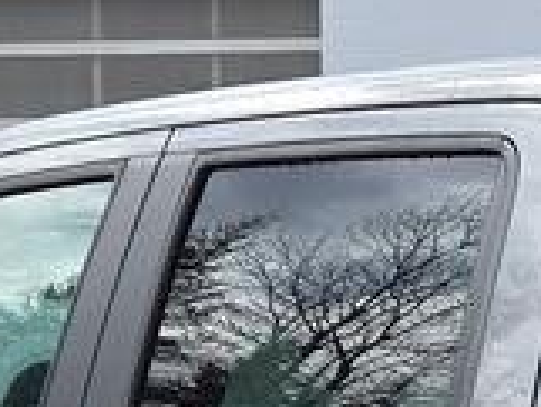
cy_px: 774
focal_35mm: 183
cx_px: 1045
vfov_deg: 7.8
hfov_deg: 10.1
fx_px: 2862
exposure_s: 1/997
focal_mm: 5.4
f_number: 1.8
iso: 25
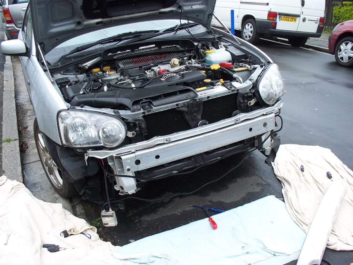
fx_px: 367
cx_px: 176
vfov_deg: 39.7
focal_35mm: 36
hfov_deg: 51.4
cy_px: 132
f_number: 2.8
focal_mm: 7.54
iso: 80
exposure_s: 1/100
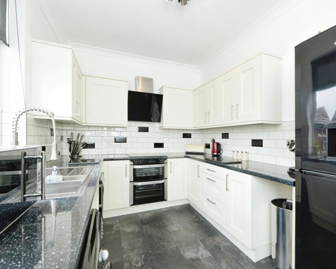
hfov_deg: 88.9
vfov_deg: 77.0
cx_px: 195
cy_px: 134
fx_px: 169
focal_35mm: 17
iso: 400
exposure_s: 1/160
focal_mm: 10
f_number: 4
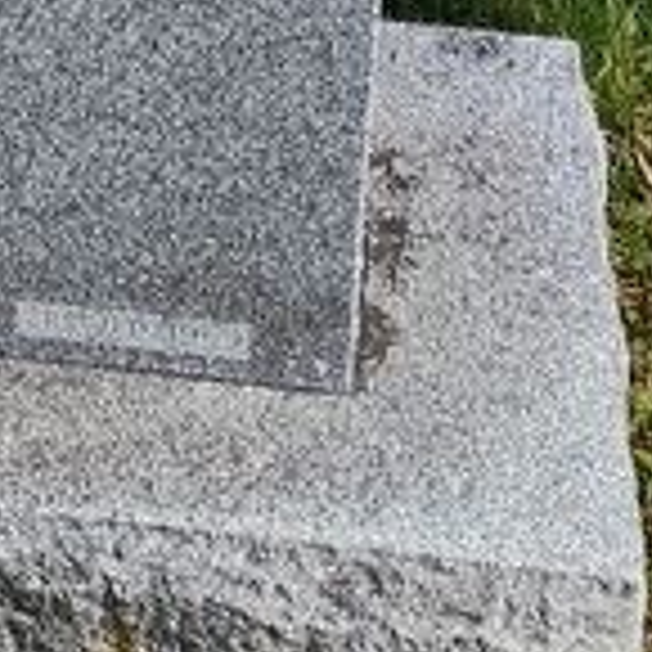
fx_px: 2387
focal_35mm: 112
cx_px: 112
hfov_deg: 15.4
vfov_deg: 13.2
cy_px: -701
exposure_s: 1/1400
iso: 100
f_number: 1.8
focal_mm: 5.56
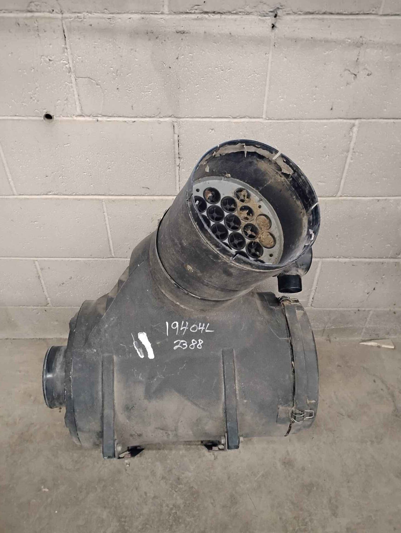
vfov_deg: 63.4
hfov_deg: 49.8
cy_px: 266
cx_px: 200
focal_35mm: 28
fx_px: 432
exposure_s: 1/30
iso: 3178
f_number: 1.8
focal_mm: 4.26
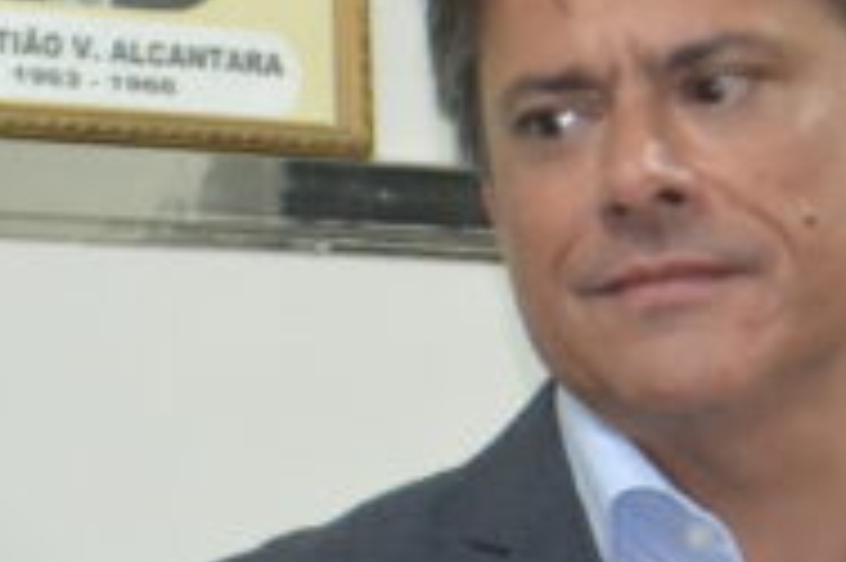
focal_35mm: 329
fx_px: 7724
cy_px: 423
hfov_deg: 6.3
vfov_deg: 4.2
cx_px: 310
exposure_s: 1/60
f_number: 5.6
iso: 2800
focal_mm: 55
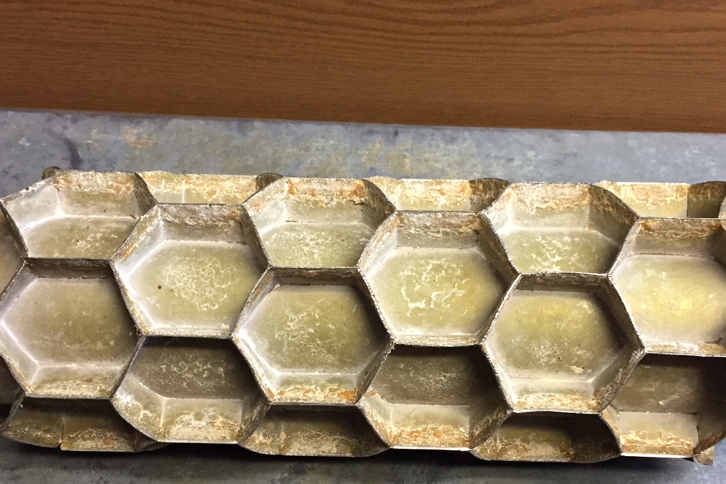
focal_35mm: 45
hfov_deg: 43.6
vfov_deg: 29.5
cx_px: 374
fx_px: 907
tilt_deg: -52.1
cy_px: 343
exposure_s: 1/30
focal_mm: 4.15
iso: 160
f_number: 2.2
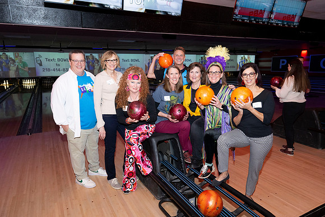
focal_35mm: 24
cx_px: 162
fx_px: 217
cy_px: 108
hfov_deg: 73.7
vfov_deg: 53.2
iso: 2000
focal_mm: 24
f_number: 5.6
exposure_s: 1/100
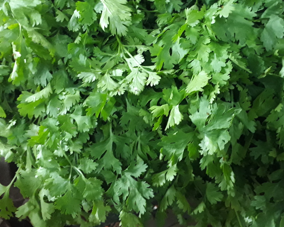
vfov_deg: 37.9
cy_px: 80
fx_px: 328
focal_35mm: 39
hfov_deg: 46.2
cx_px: 186
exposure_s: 1/15
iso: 320
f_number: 1.9
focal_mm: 3.6
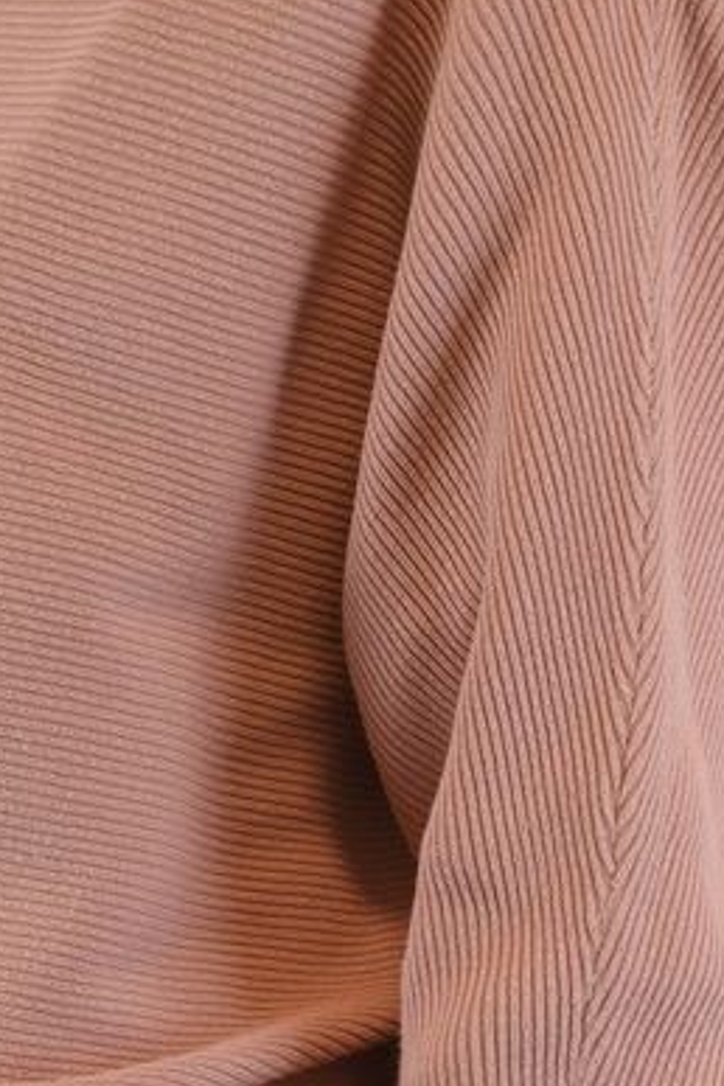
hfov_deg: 6.8
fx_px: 6093
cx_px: 101
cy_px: 769
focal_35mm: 202
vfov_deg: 10.2
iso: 400
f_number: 5.3
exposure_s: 1/80
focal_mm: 48
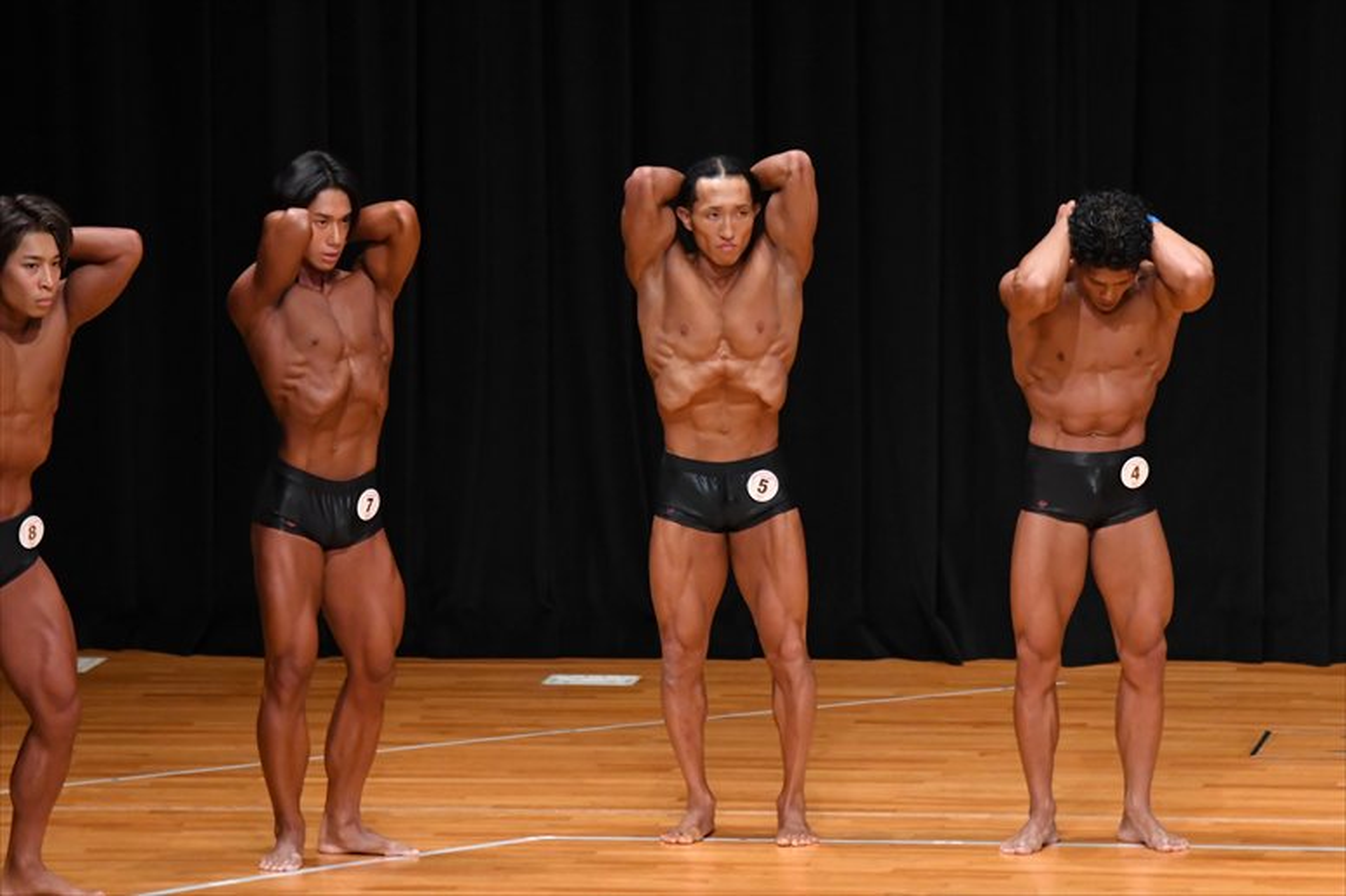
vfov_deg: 5.1
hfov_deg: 7.6
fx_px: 10090
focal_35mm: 270
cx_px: 673
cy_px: 448
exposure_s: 1/400
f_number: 5.6
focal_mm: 180
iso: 4000
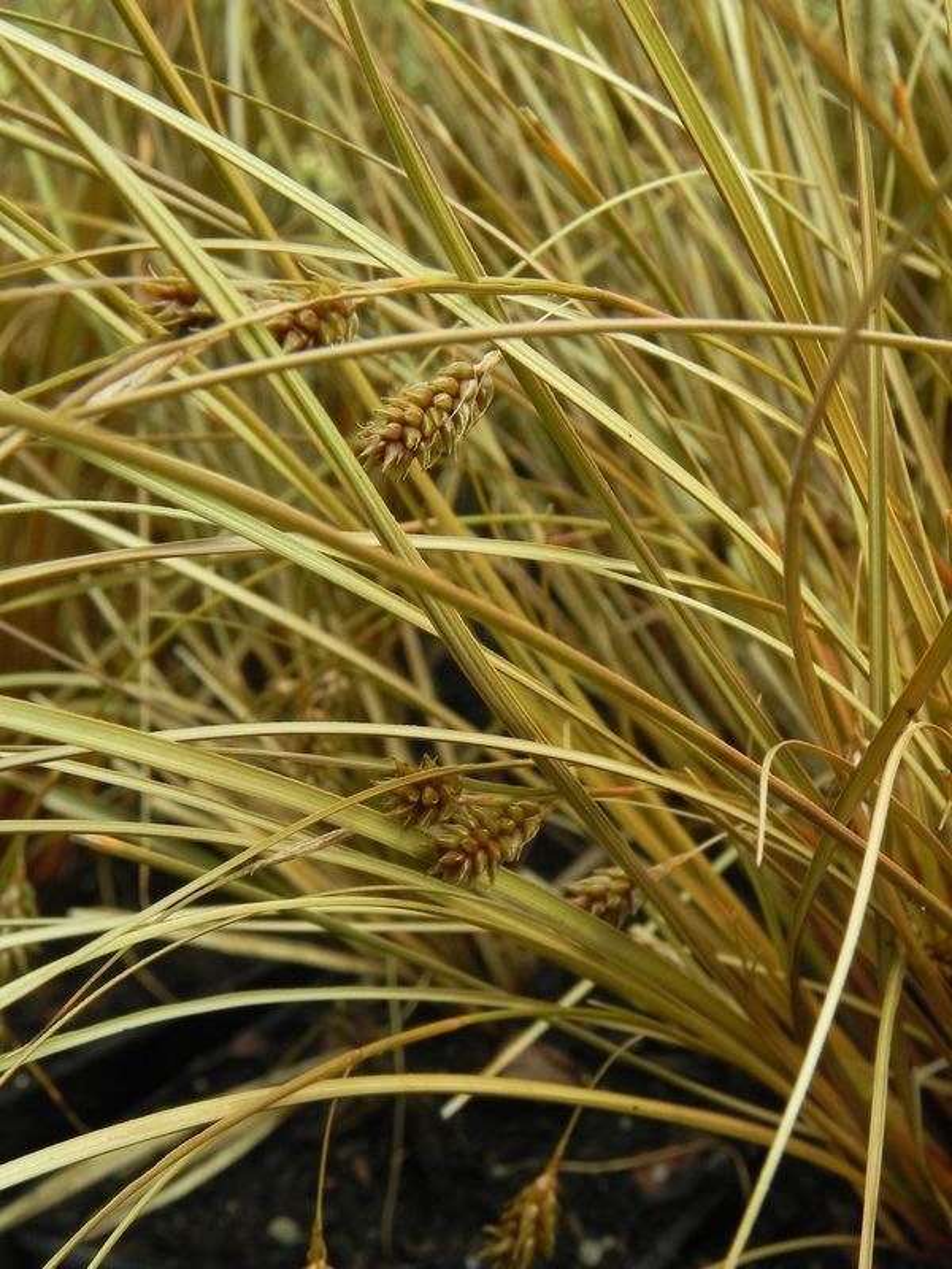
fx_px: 2127
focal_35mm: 58
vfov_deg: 33.2
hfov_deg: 25.2
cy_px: 634
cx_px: 476
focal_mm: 10.3
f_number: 7.1
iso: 160
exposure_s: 1/100
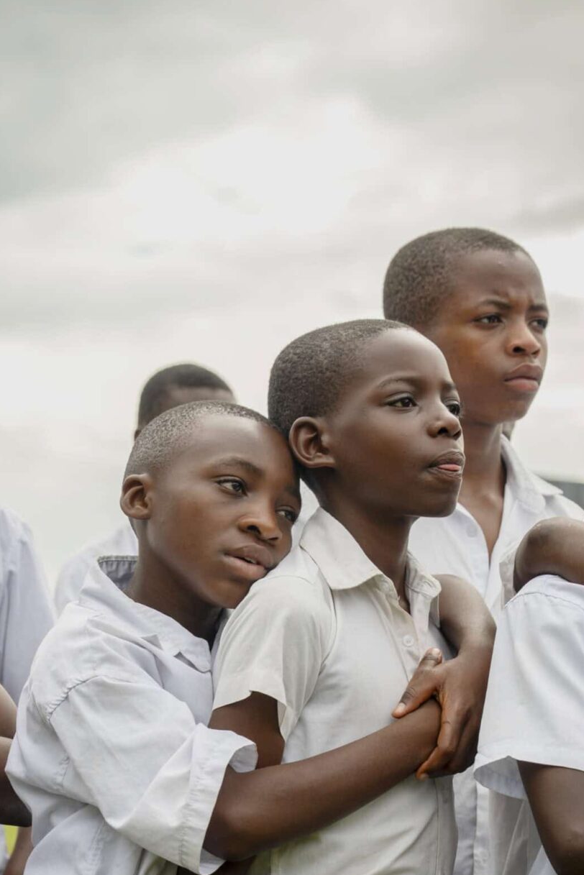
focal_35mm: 115
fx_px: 2797
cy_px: 707
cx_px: 248
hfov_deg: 11.9
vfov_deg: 17.6
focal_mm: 70
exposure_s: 1/250
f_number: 5.6
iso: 100
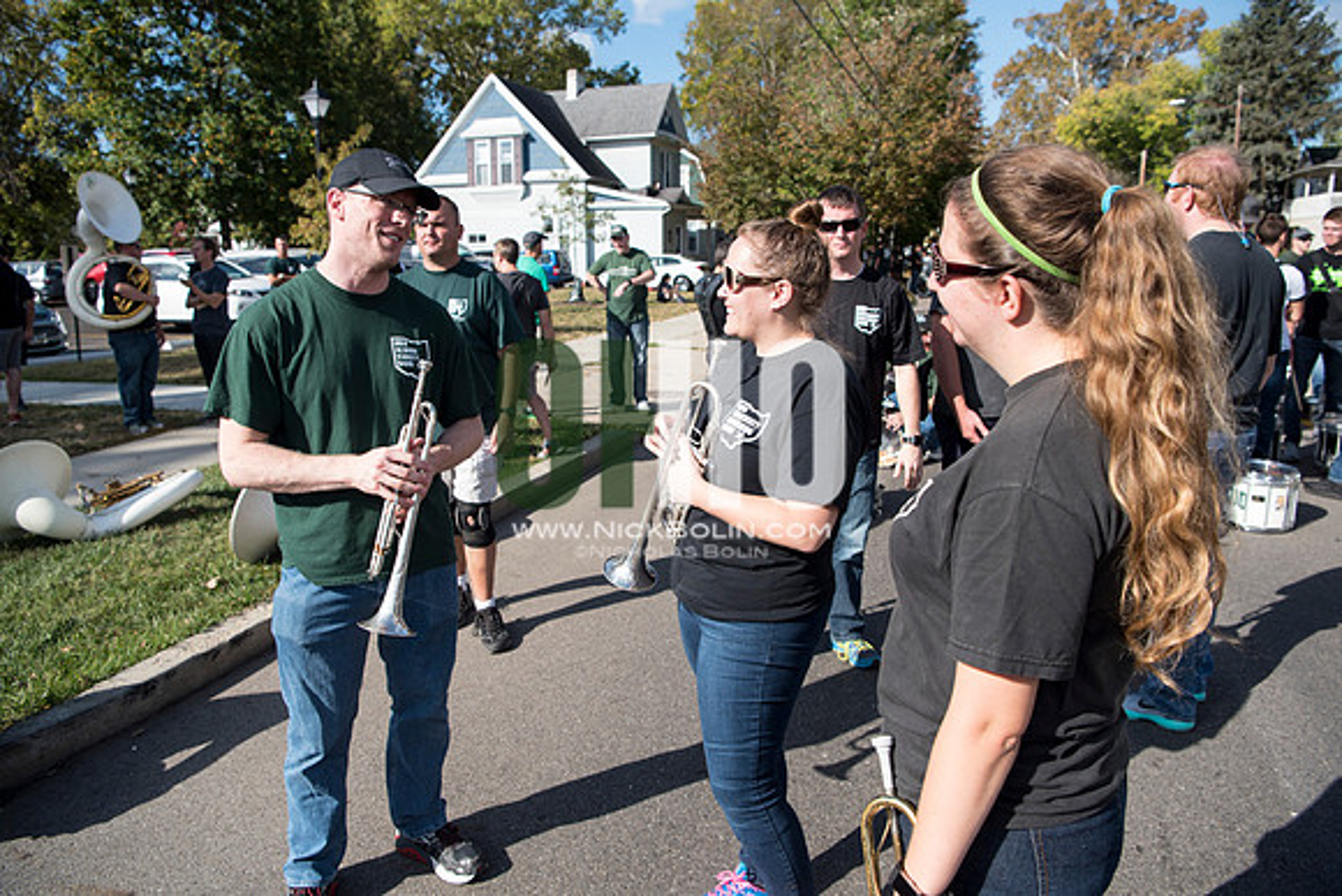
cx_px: 671
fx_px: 895
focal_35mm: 24
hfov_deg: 73.7
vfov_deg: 53.2
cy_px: 448
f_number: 4.5
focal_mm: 24
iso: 250
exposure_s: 1/1250
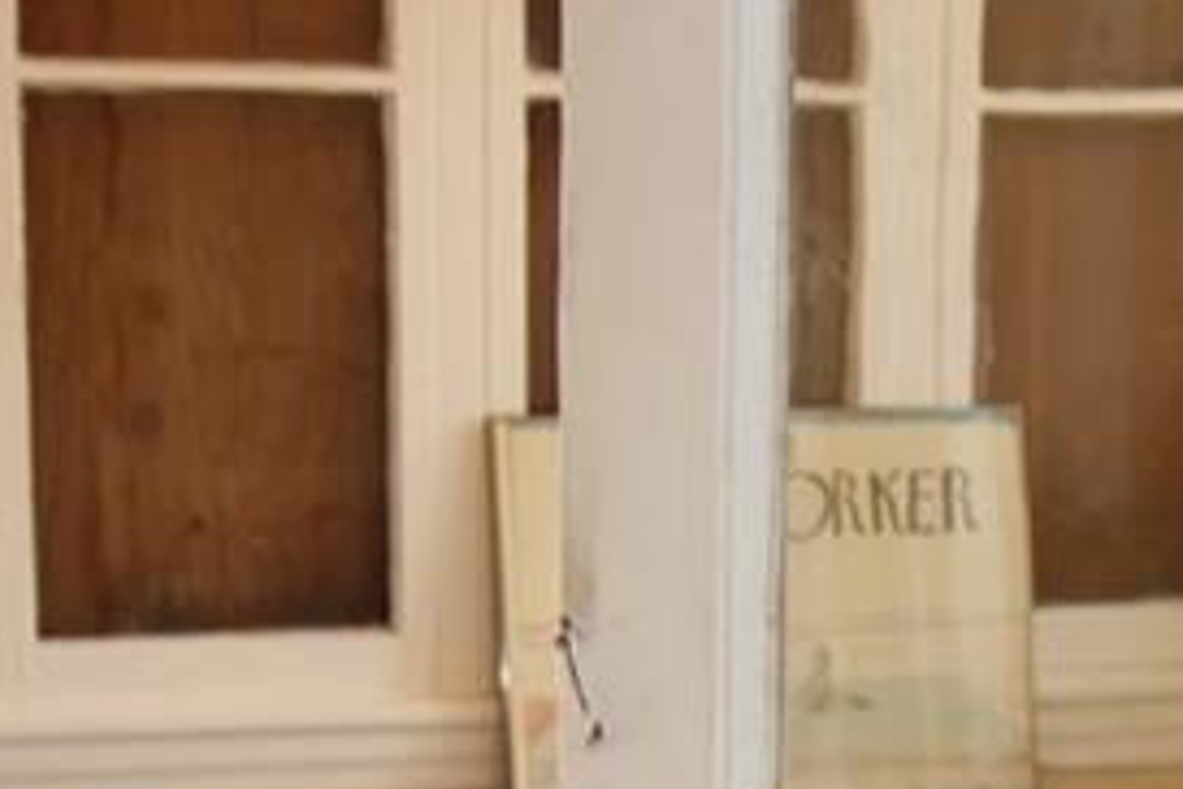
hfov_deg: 19.3
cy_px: 733
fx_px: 3450
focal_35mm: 105
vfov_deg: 12.9
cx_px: 858
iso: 125
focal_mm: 10.4
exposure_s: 1/50
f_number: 1.8
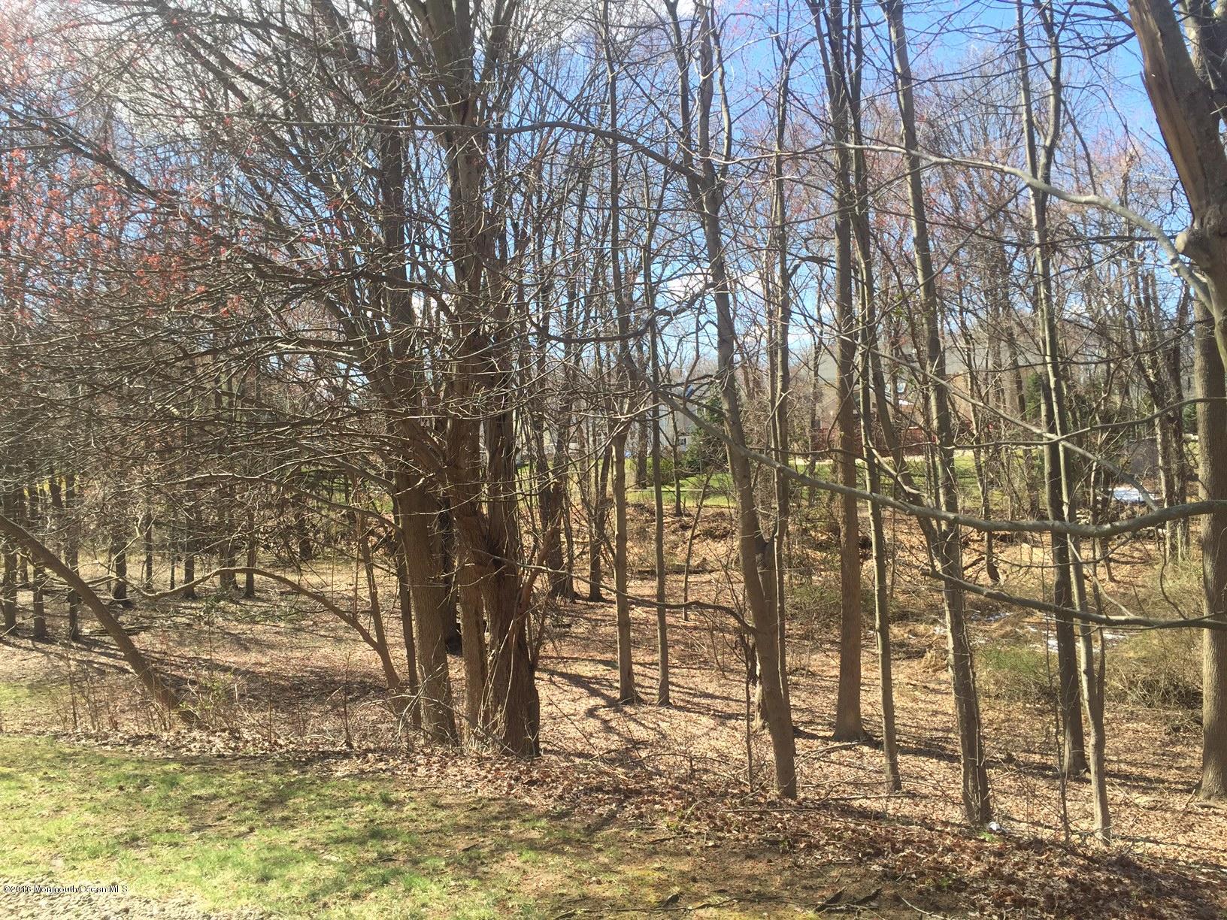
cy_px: 460
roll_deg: +2.3
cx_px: 614
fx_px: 1028
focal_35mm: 29
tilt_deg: +0.7
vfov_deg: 48.2
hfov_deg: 61.7
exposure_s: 1/565
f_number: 2.2
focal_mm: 4.15
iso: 32
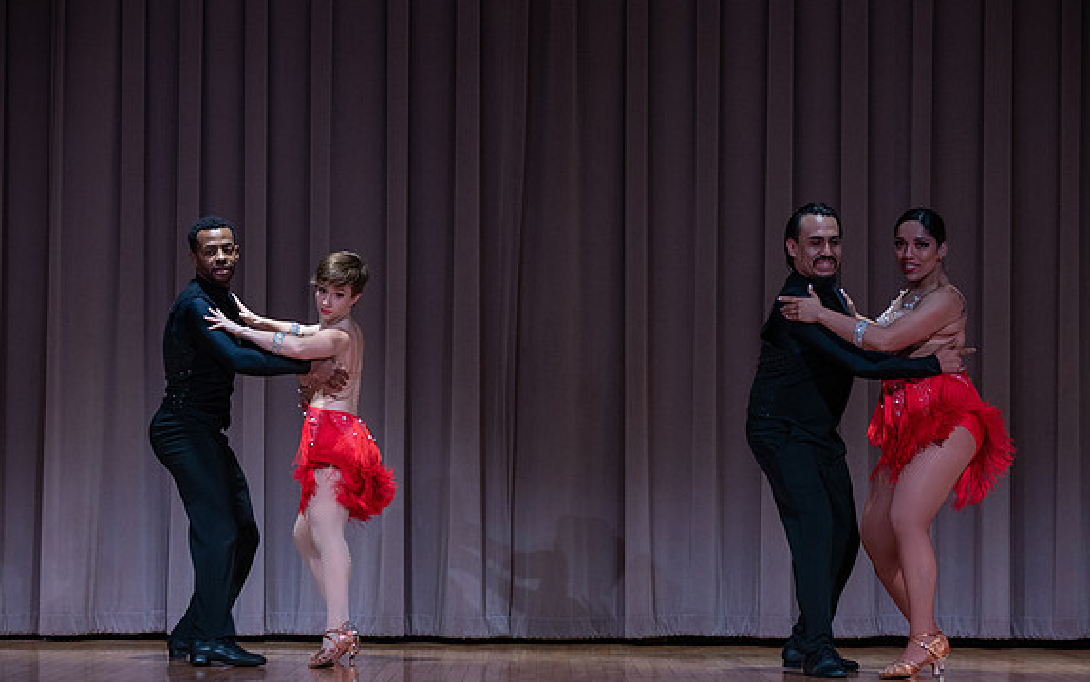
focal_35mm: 136
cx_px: 548
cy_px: 367
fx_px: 4041
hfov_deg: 15.4
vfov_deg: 9.6
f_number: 4
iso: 1600
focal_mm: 120
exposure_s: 1/160
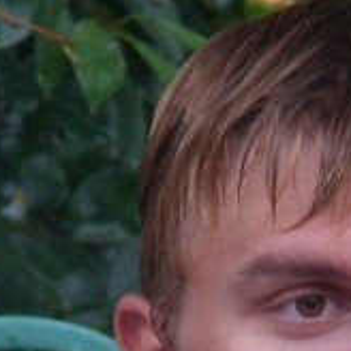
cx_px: 244
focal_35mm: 1342
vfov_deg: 1.3
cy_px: 345
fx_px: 15395
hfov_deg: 1.3
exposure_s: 1/30
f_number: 3.6
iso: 125
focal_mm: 52.8
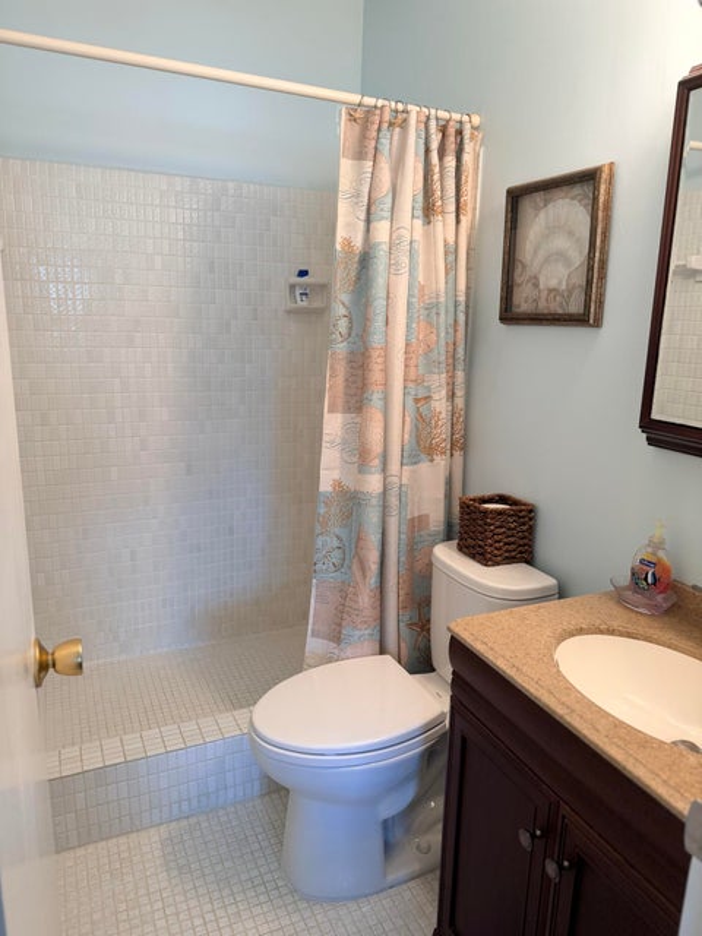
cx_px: 351
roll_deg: -1.2
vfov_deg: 71.6
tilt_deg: -12.7
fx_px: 649
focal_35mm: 24
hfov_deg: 56.8
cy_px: 468
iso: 200
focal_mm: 6.76
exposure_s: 1/120
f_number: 1.78
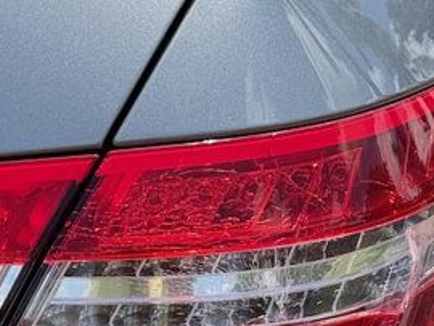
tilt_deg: -30.7
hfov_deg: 19.8
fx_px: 1142
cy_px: 437
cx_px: -127
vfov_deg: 15.4
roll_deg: +0.9
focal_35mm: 91
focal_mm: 6.76
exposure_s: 1/2000
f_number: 1.78
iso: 80
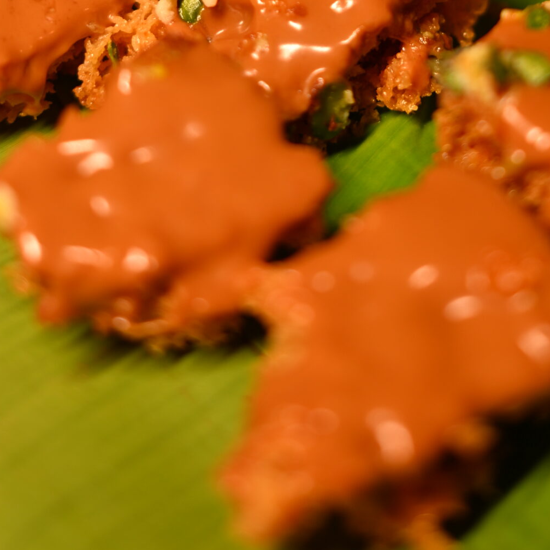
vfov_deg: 15.5
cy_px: -121
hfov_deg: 16.1
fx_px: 1941
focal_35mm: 108
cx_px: 337
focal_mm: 50
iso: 100
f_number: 2.2
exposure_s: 1/200
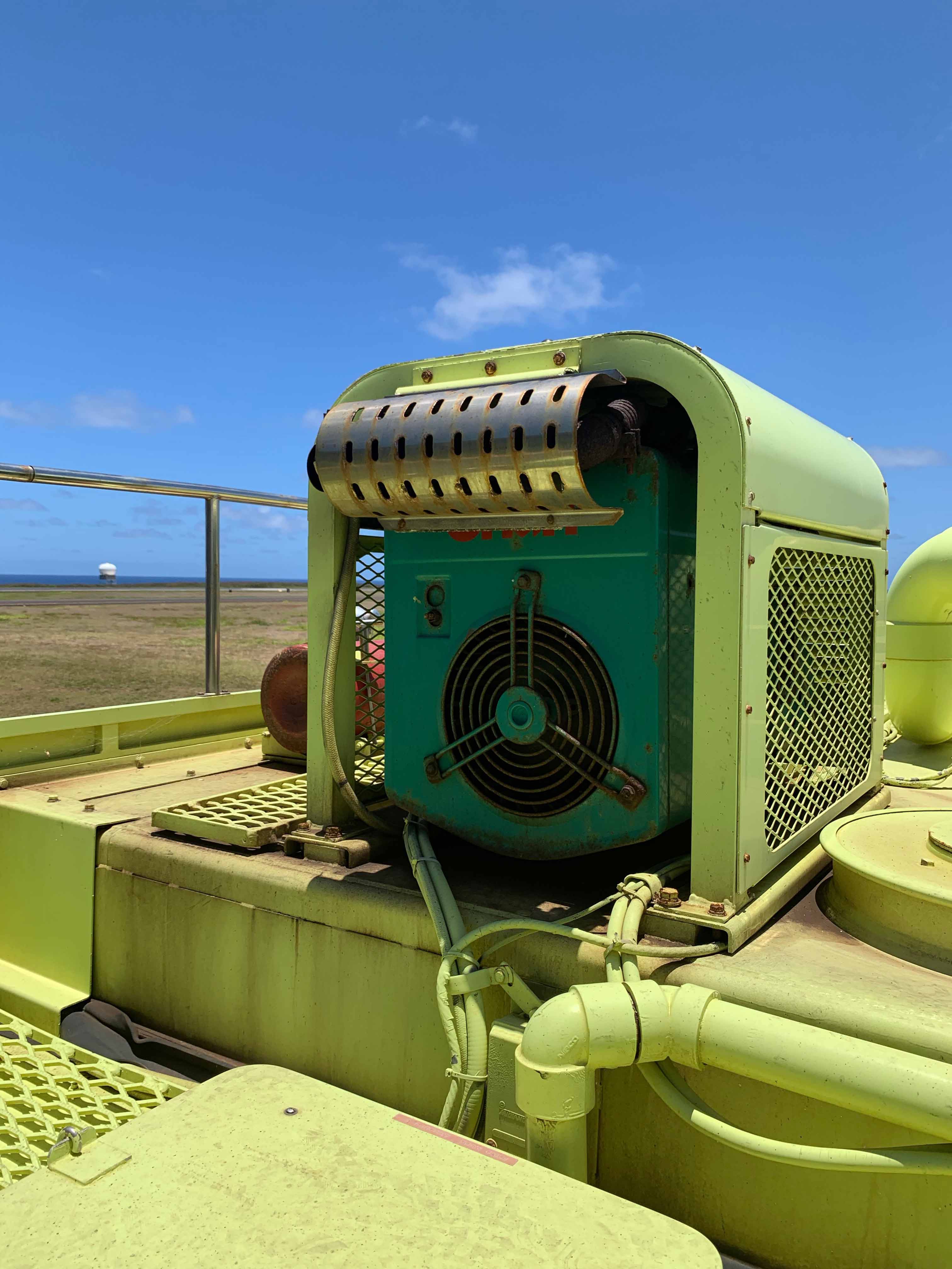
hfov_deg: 53.1
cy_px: 634
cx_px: 476
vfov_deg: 67.3
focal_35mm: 26
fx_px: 953
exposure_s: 1/2833
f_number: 1.8
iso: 25
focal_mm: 4.25
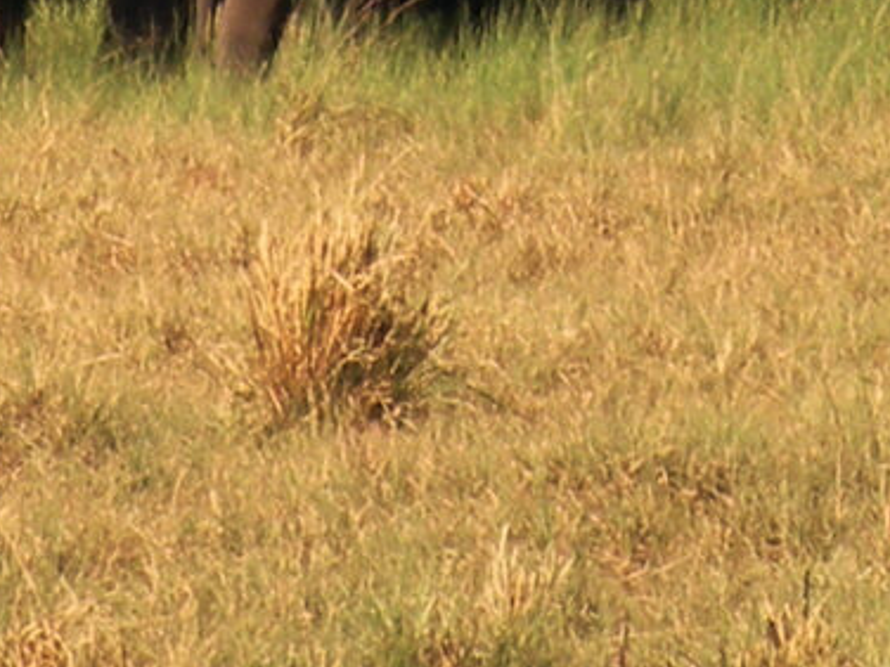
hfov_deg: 2.9
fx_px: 17663
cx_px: 533
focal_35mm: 687
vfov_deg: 2.1
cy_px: -1166
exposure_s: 1/212
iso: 64
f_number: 5.6
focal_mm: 17.9
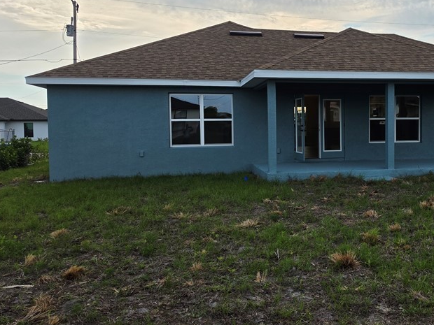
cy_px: 142
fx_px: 476
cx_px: 316
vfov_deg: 37.7
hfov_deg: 47.5
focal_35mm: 38
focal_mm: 6.5
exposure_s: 1/7939
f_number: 1.4
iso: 50
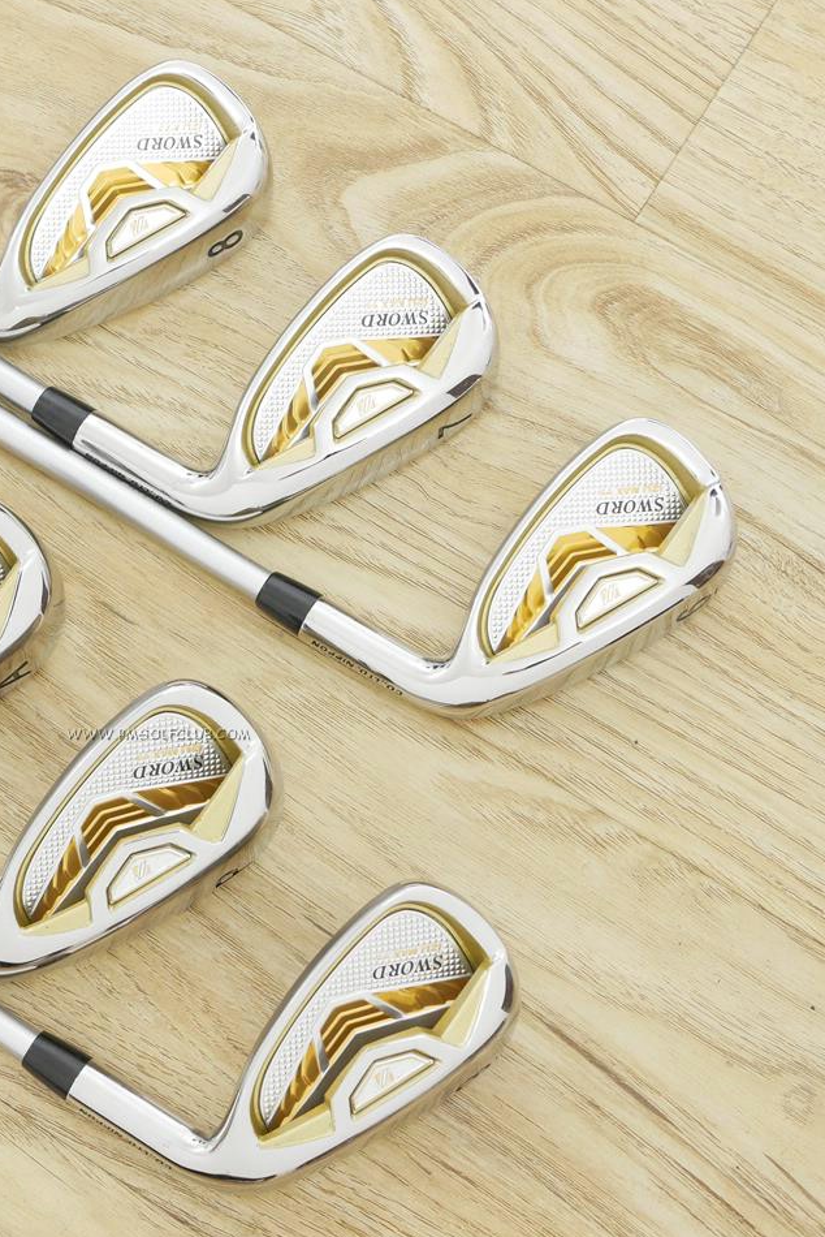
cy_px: 616
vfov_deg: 28.8
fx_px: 2404
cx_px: 158
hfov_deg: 19.3
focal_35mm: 70
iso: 1600
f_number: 4.5
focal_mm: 25
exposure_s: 1/50
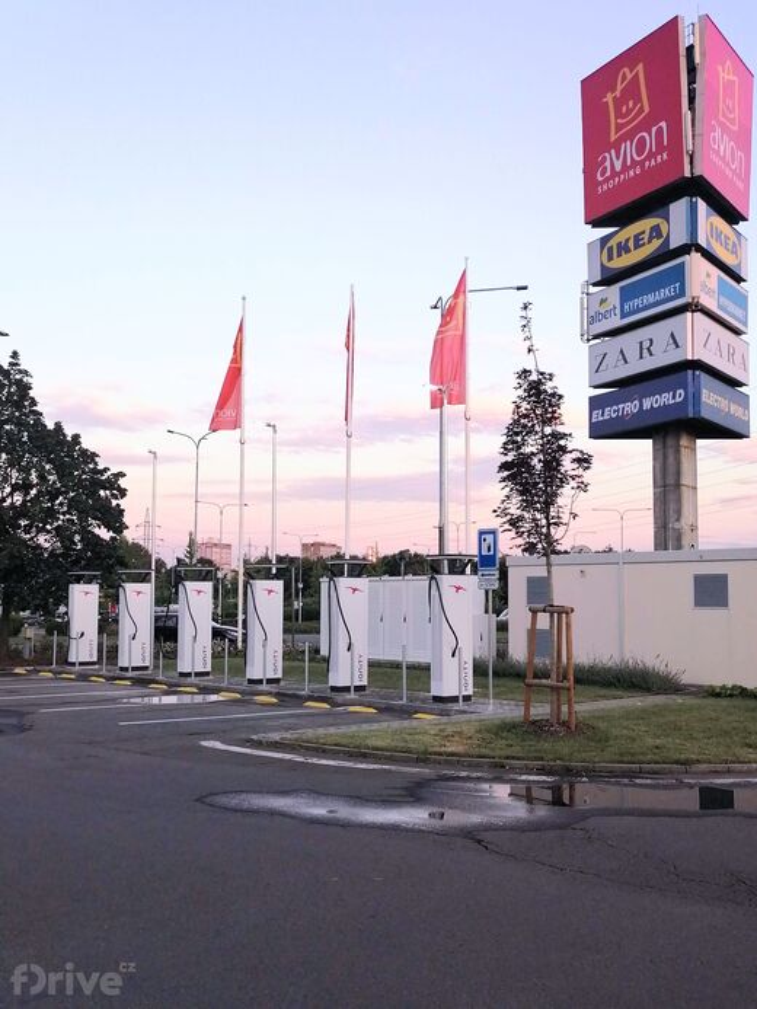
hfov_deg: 36.0
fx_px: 1166
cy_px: 504
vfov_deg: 46.8
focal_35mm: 40
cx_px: 378
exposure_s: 1/173
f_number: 1.8
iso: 50
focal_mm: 5.3
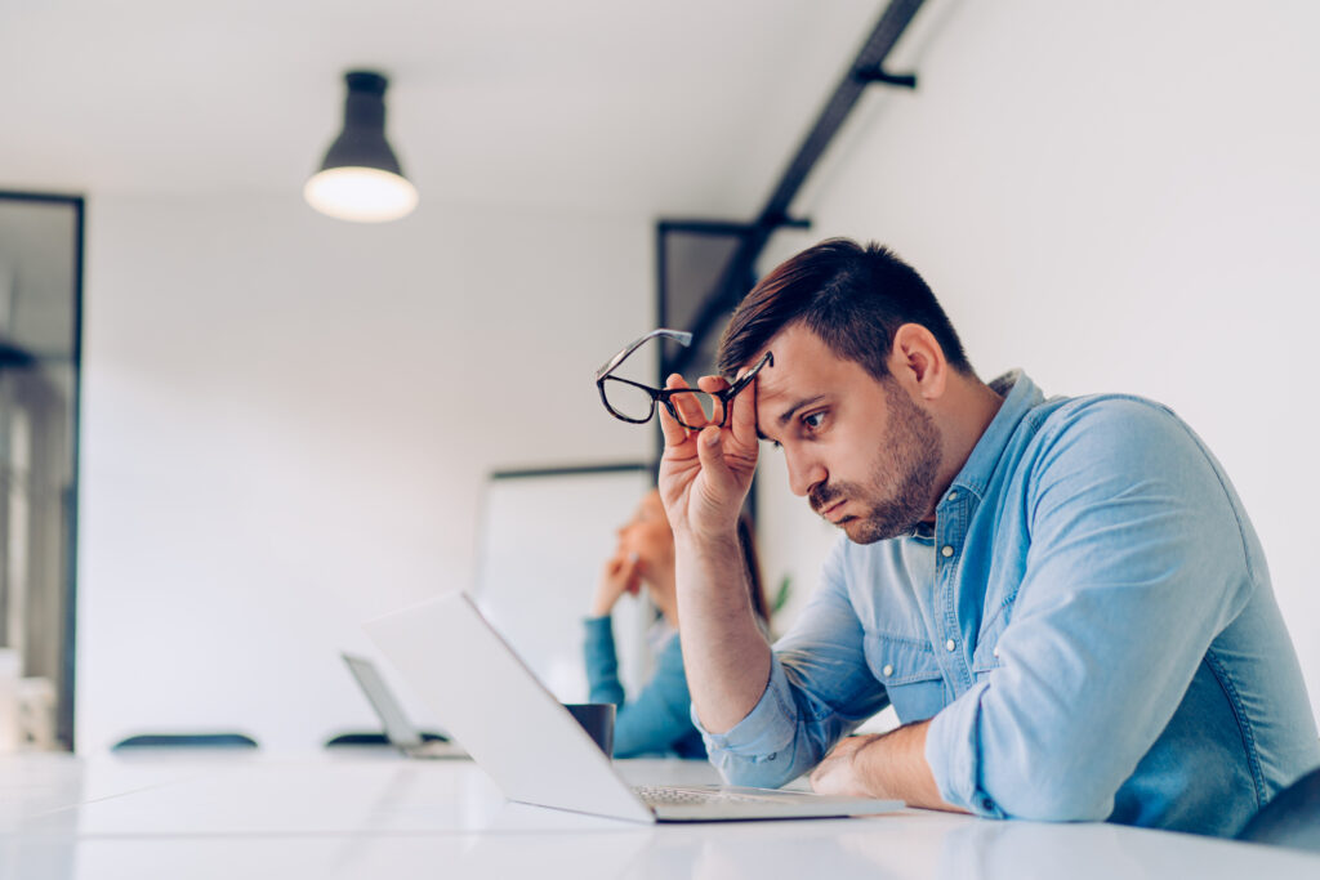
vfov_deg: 37.9
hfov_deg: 54.4
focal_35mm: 35
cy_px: 440
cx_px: 660
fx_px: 1283
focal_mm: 35
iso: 100
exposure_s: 1/80
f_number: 1.6
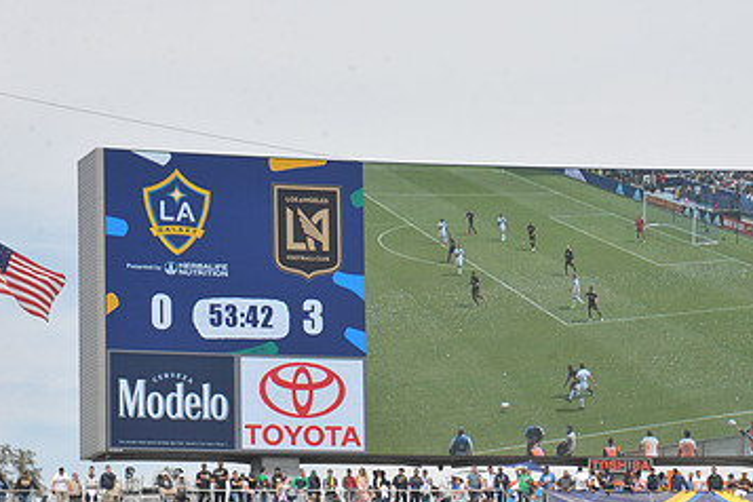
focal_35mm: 195
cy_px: 306
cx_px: 605
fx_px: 4078
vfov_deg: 7.0
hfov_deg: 10.5
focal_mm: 120
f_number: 11
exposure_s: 1/500
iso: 320
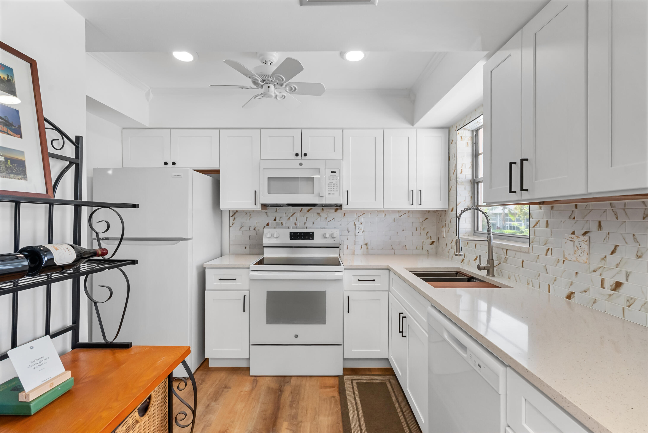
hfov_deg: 96.7
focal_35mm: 16
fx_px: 288
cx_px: 324
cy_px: 216
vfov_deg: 73.8
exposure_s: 1/50
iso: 1000
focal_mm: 16
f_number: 9
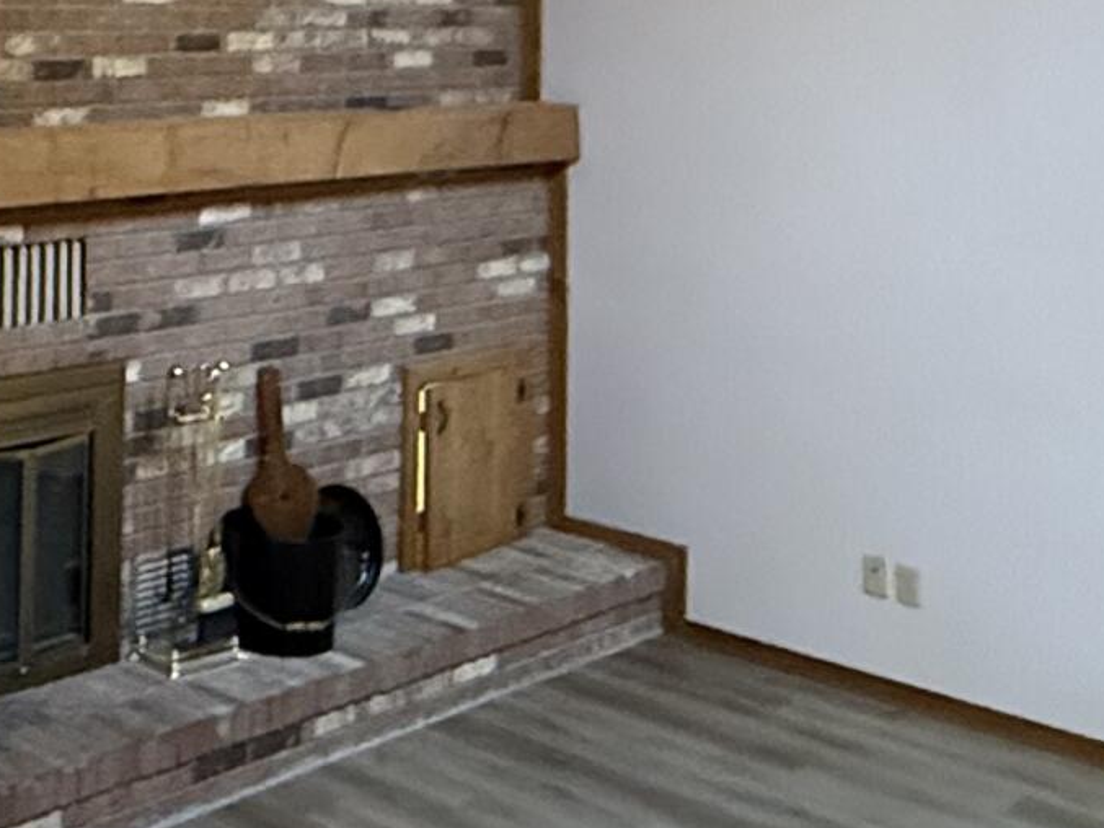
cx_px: -28
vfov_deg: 22.3
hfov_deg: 29.0
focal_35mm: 62
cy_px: -86
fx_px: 1978
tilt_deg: +2.0
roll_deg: -1.0
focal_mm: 2.22
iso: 1250
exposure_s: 1/60
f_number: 2.2
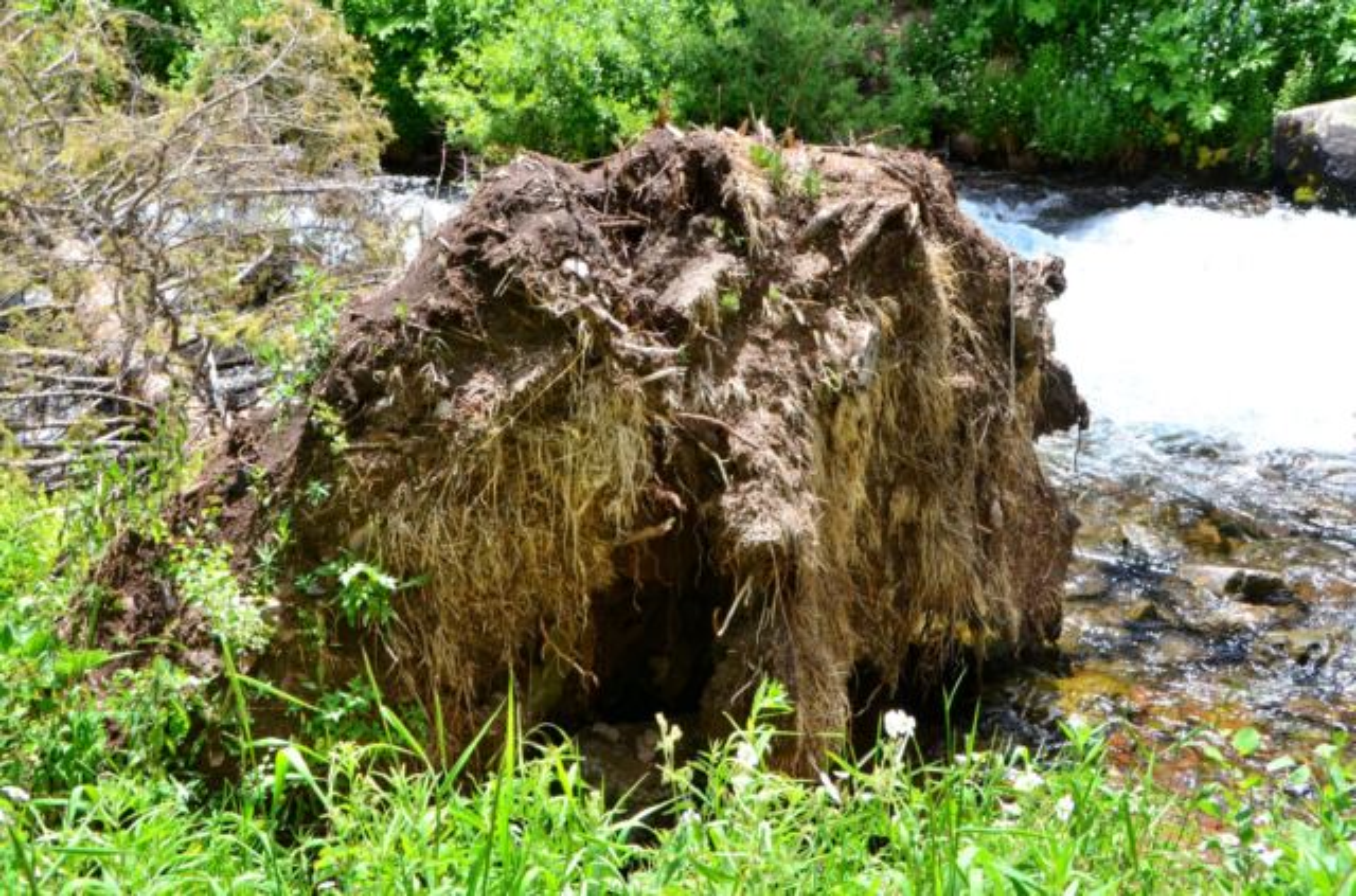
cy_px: 448
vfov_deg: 30.7
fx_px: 1634
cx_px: 678
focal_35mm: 44
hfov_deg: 45.1
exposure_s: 1/60
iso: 200
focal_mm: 29
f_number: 16
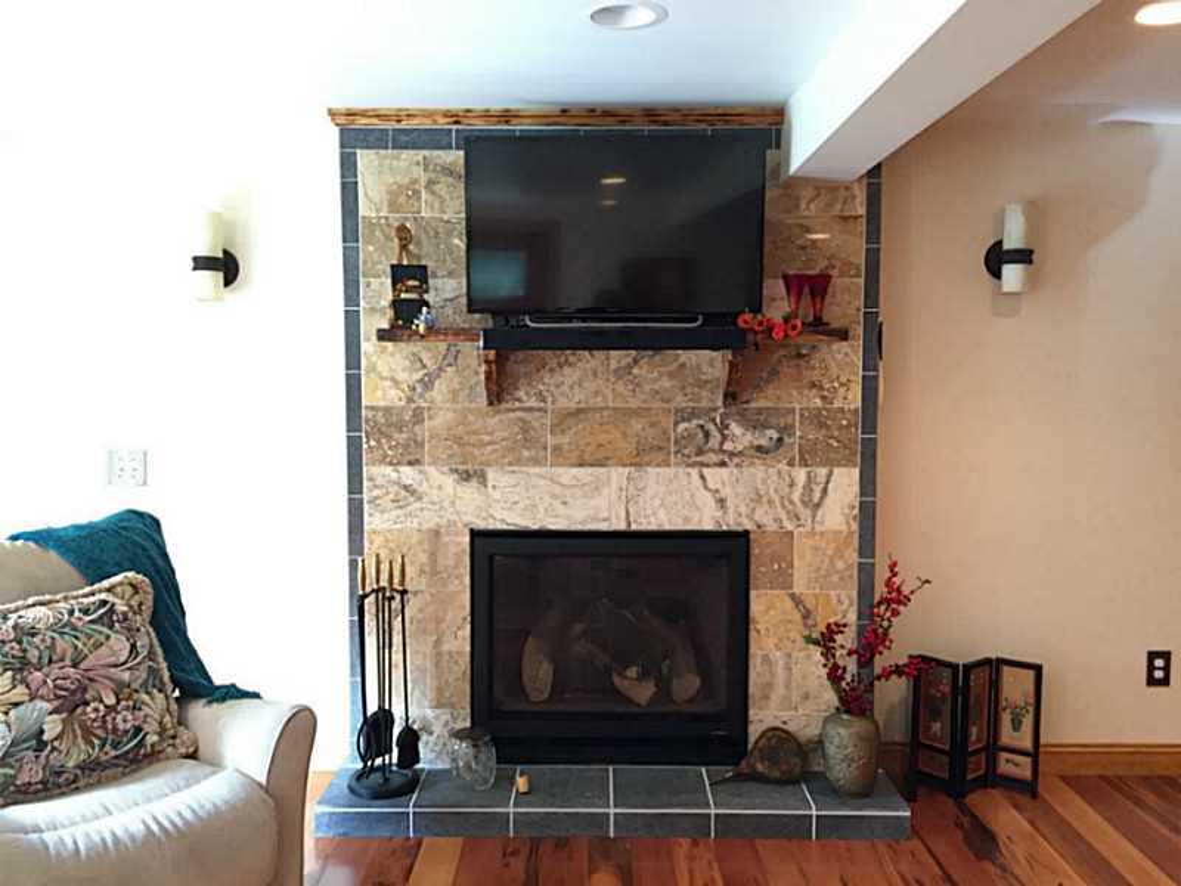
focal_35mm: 29
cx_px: 590
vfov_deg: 48.2
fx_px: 989
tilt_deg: -4.8
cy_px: 443
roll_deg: -0.4
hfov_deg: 61.7
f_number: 2.2
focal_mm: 4.15
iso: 250
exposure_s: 1/24
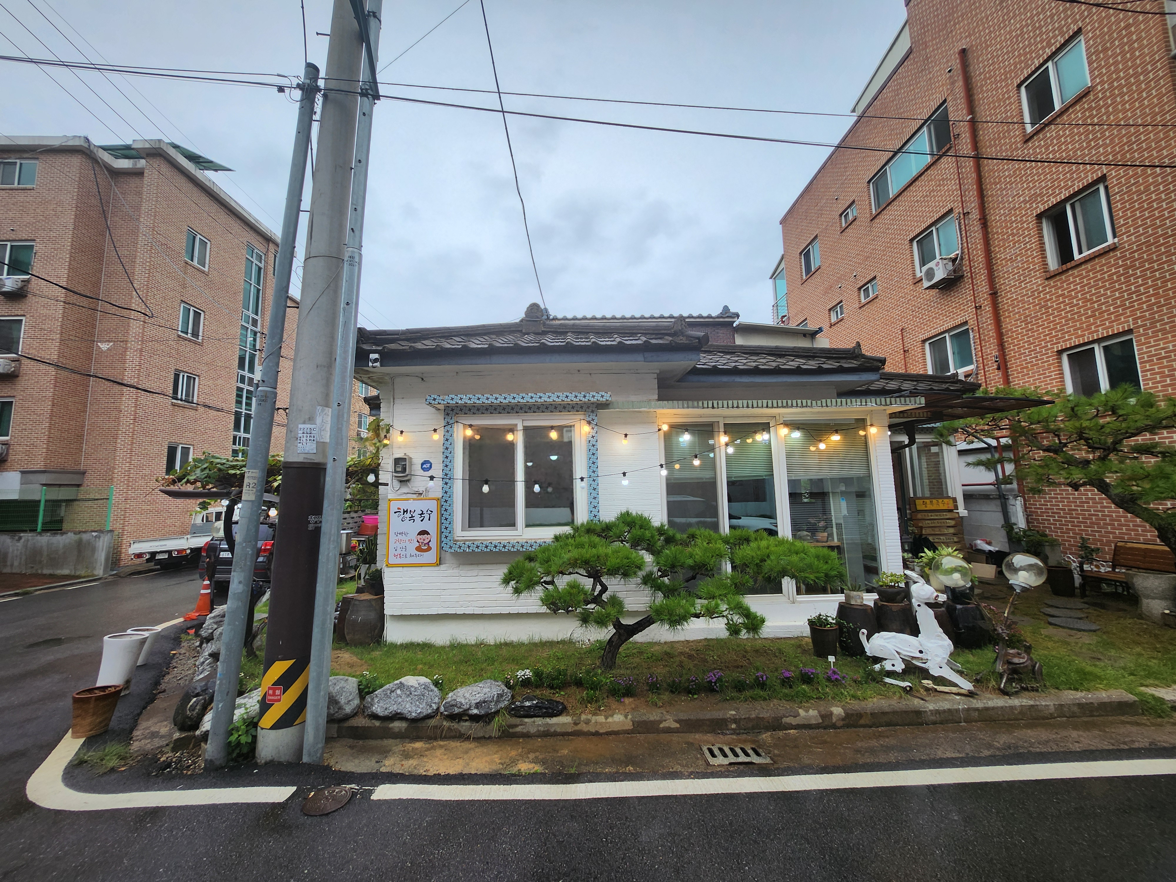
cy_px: 441
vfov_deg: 89.9
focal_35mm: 13
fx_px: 442
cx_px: 588
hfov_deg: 106.2
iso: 32
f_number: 2.2
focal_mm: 1.74
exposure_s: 1/289
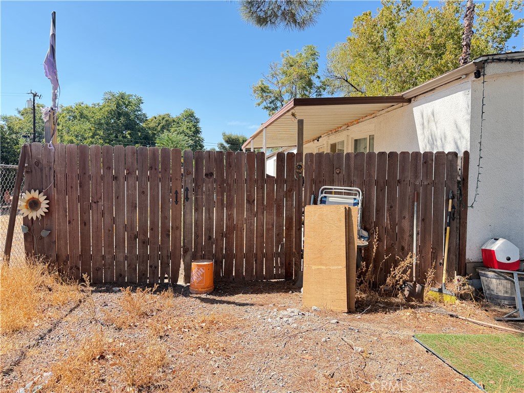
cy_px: 196
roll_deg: -0.6
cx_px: 262
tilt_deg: -2.0
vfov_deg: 56.8
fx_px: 363
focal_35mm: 24
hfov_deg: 71.6
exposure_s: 1/1106
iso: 100
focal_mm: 6.76
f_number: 1.78
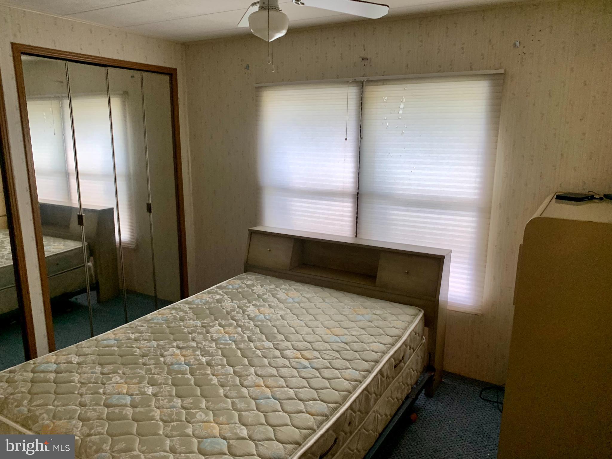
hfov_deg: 67.3
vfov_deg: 53.1
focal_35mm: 26
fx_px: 460
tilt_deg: -11.9
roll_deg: -1.6
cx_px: 306
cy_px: 230
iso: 100
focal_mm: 4.25
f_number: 1.8
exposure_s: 1/64
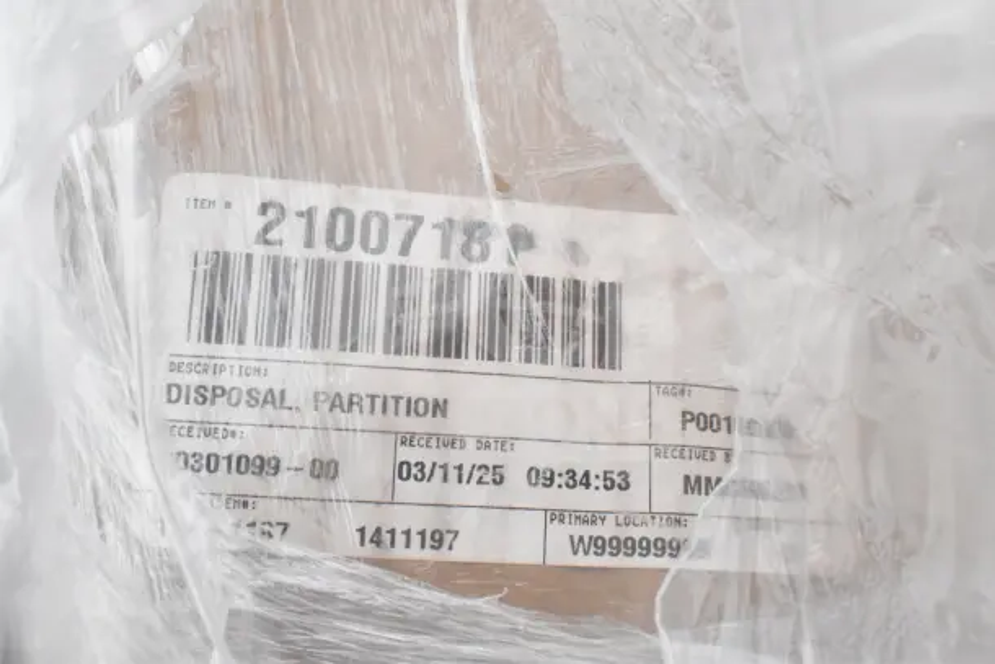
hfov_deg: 47.9
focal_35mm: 40
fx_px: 1120
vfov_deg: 33.0
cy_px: 332
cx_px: 498
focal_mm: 27
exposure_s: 1/1600
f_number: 20
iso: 6400
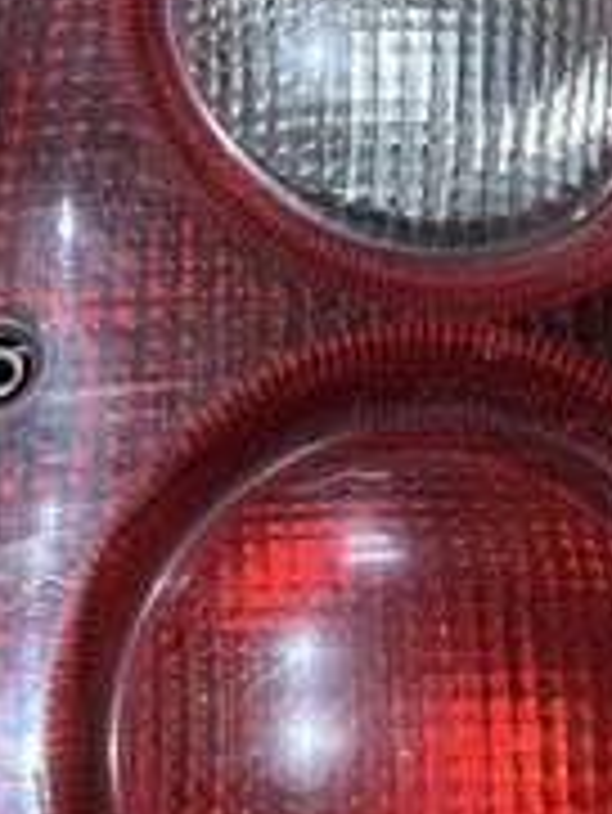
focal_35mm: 69
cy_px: 360
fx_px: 1625
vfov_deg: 28.1
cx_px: 369
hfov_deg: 21.3
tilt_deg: -77.5
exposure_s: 1/33
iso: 640
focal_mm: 5.1
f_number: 1.6
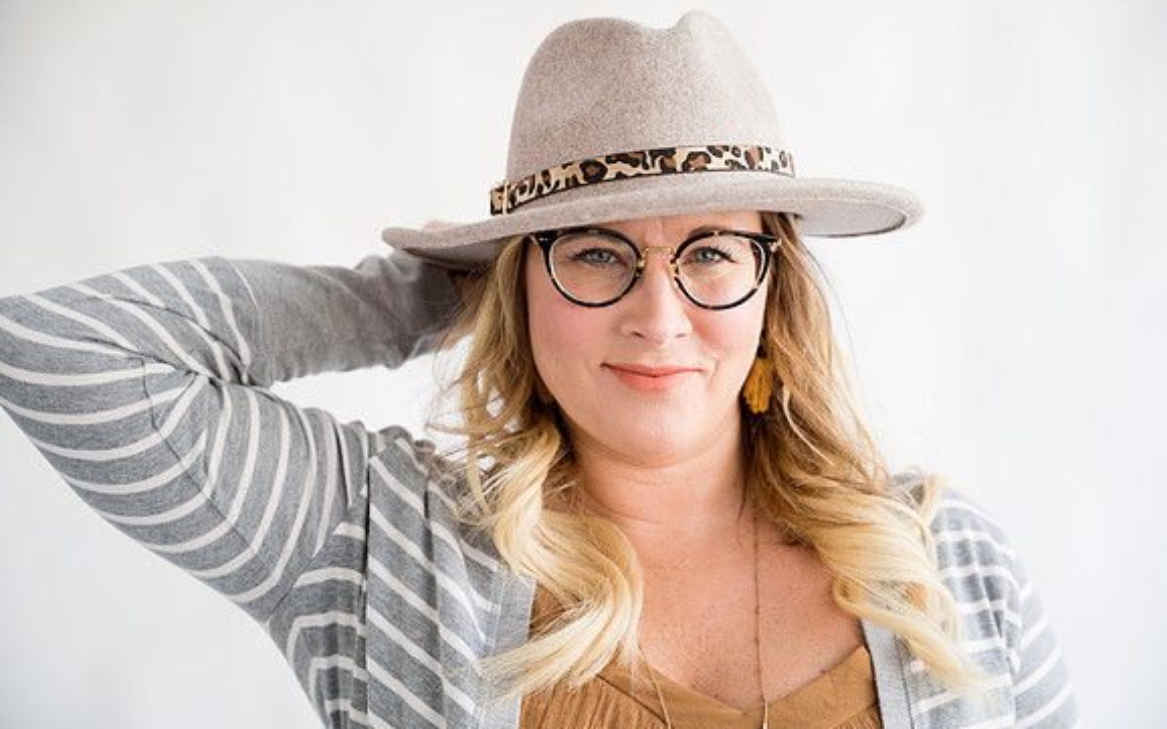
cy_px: 365
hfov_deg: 35.1
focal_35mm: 58
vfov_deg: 22.4
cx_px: 604
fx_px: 1844
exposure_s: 1/500
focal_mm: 54.7
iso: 1250
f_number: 2.8
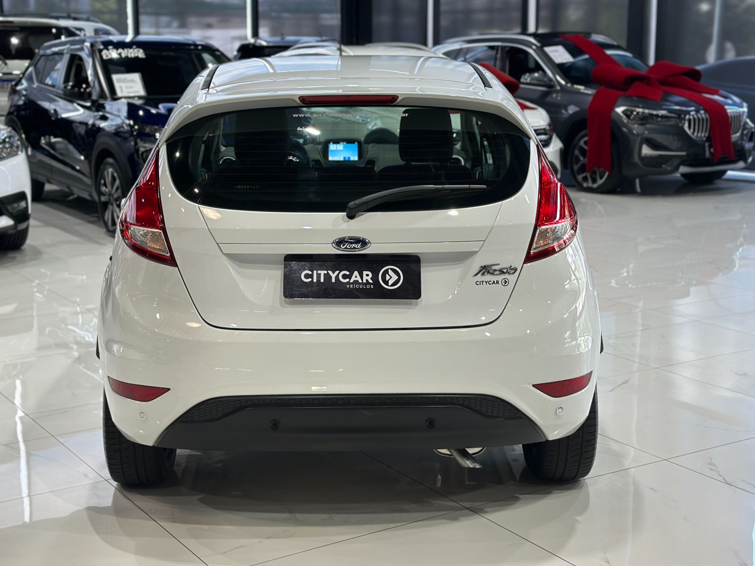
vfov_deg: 27.0
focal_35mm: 54
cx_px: 345
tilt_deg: -10.3
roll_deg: +0.2
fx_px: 1178
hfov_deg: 35.5
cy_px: 258
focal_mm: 6.86
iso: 100
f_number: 1.78
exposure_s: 1/120
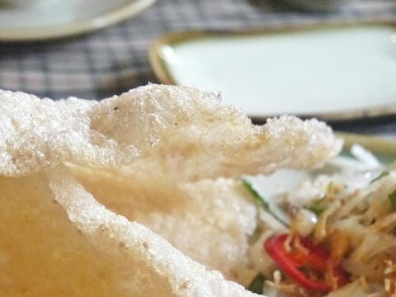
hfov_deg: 27.7
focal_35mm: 70
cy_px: 318
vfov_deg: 20.2
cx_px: 230
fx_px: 801
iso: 1600
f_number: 3.5
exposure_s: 1/60
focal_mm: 14
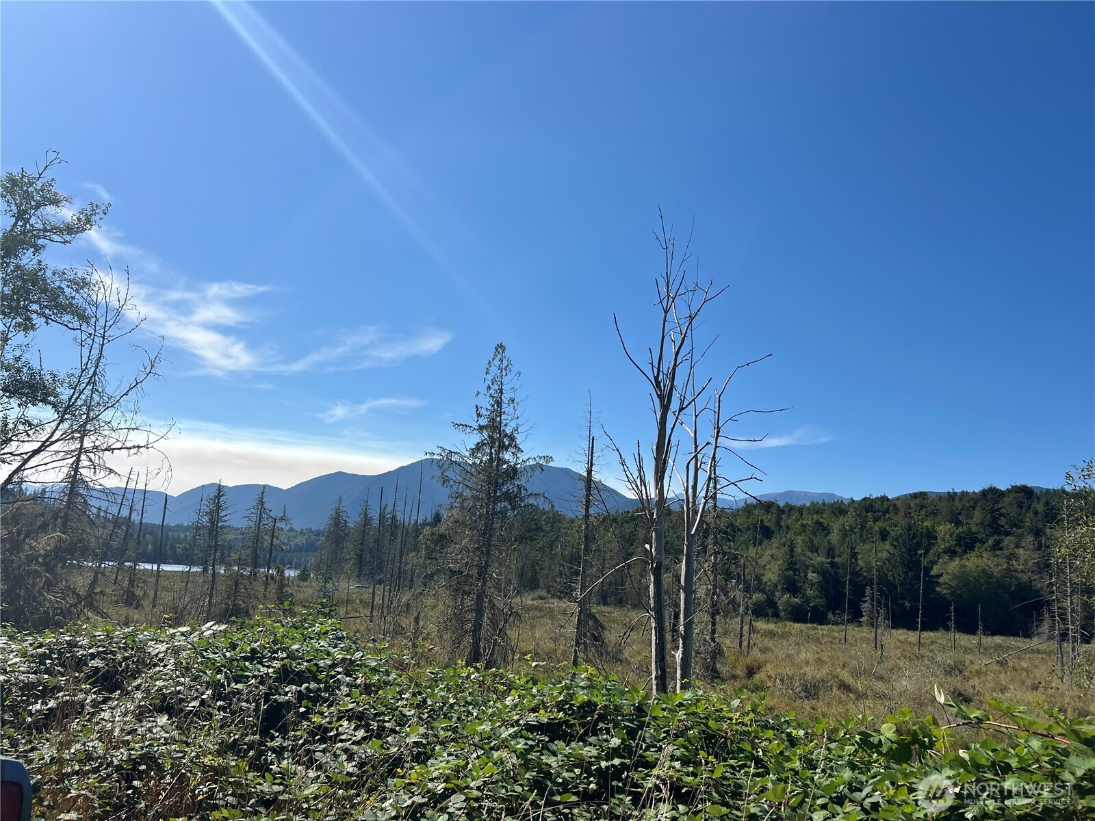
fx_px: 822
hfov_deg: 67.3
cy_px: 410
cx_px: 548
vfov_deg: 53.1
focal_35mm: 26
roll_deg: -4.2
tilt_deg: +9.4
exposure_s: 1/7463
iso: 50
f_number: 1.5
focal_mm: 5.7
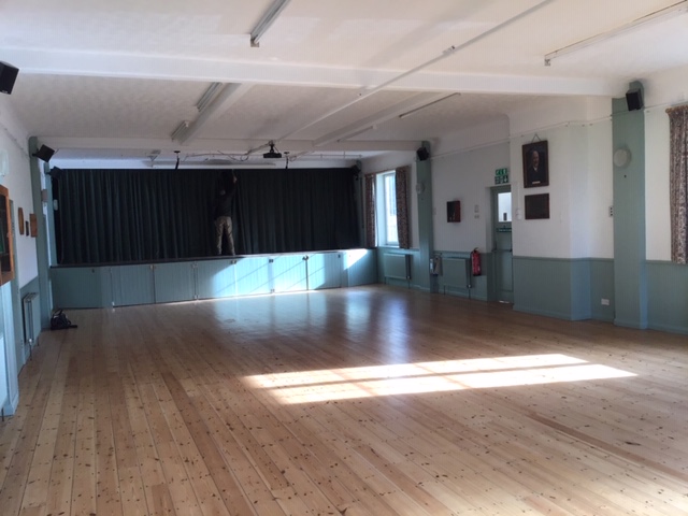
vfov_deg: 45.4
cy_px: 258
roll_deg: +2.6
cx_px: 344
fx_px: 616
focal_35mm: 31
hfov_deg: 58.4
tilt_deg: -3.7
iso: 40
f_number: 2.4
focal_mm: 3.3
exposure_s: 1/100
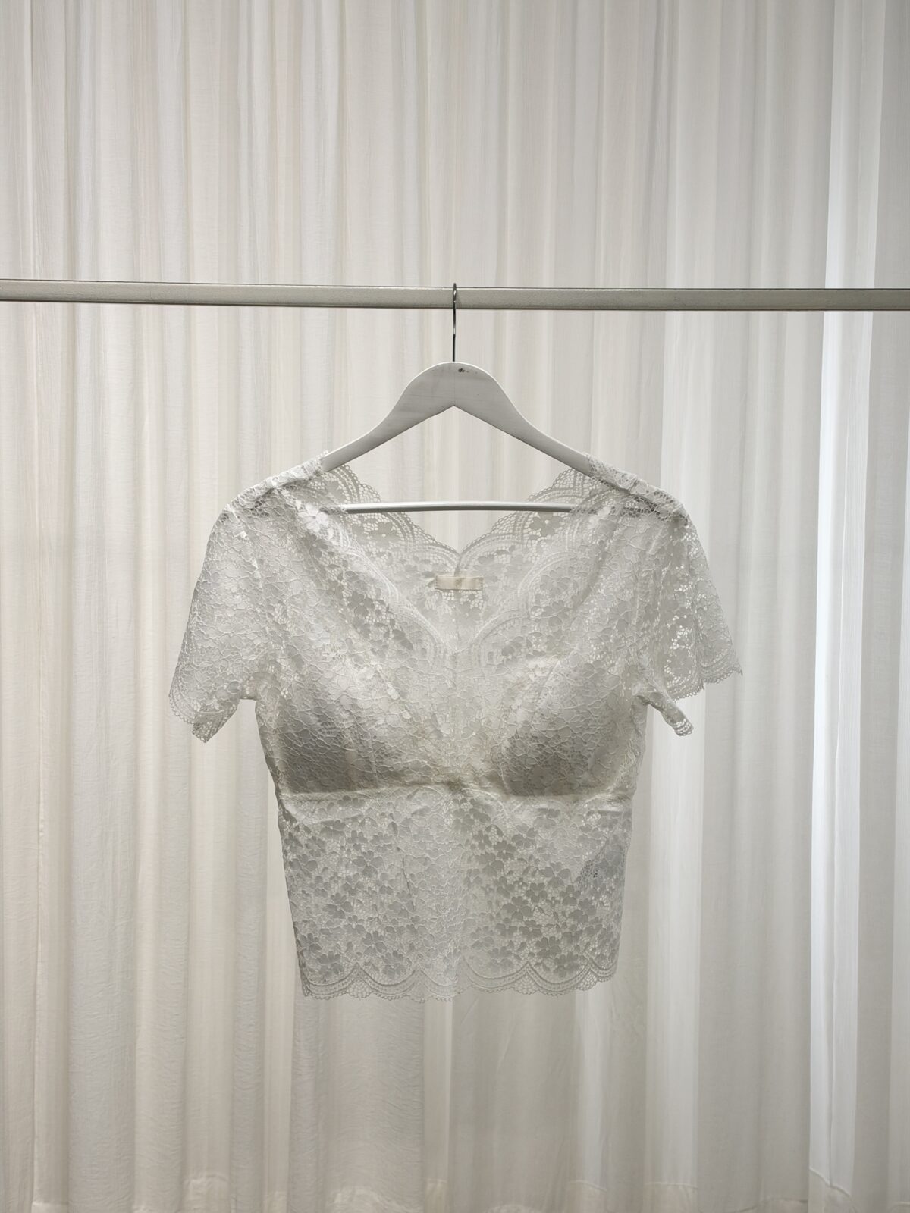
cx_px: 455
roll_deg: -0.4
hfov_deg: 30.3
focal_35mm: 48
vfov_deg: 39.7
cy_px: 606
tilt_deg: -4.8
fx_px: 1682
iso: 64
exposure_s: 1/121
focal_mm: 6.93
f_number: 1.8
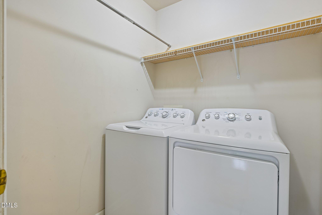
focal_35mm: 17
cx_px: 161
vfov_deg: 70.4
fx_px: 152
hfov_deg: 93.3
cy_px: 108
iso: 400
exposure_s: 1/15
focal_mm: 17
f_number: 8
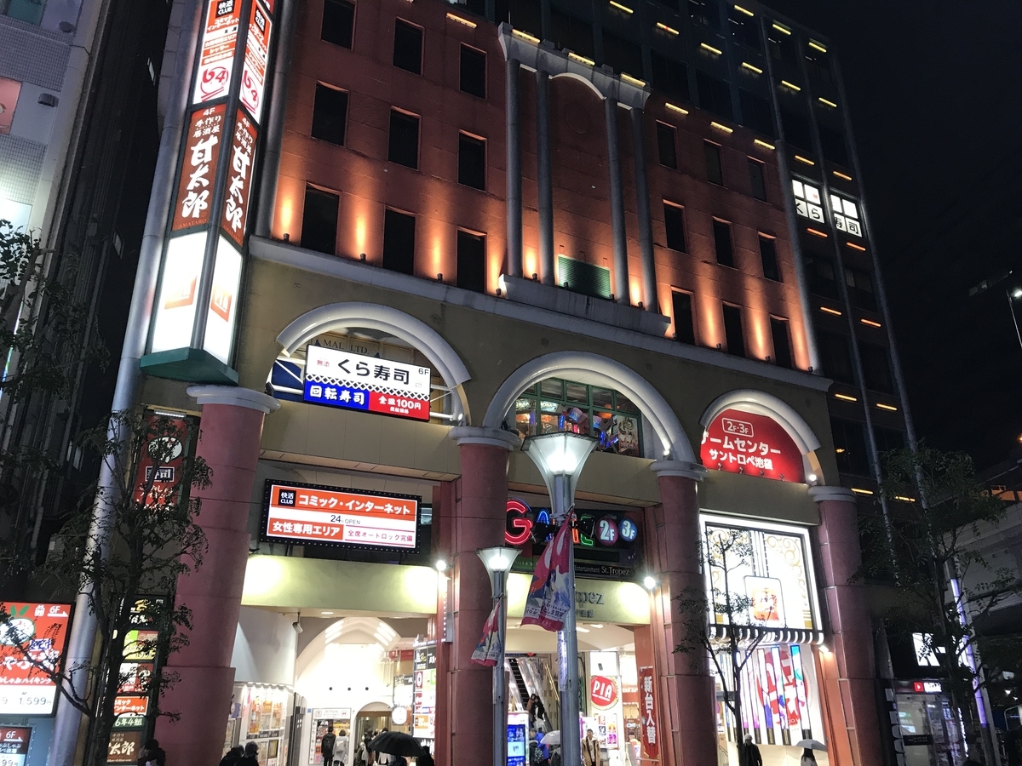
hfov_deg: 63.4
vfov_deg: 49.7
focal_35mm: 28
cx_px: 511
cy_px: 383
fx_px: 827
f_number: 1.8
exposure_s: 1/33
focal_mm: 3.99
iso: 40
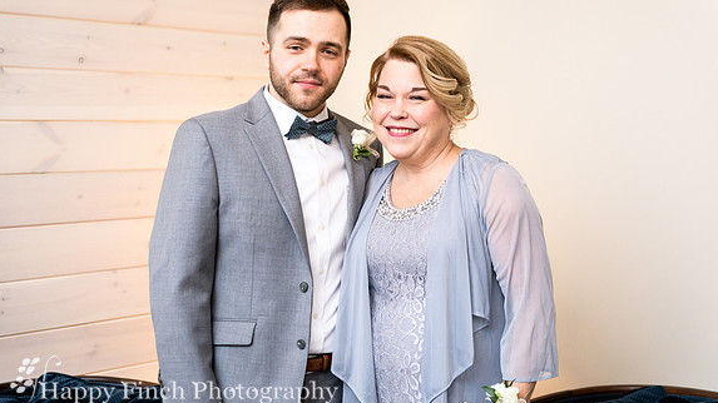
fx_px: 1085
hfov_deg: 36.6
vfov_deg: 21.1
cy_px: 174
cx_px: 372
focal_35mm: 57
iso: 400
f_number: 2.8
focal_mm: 52
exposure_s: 1/100
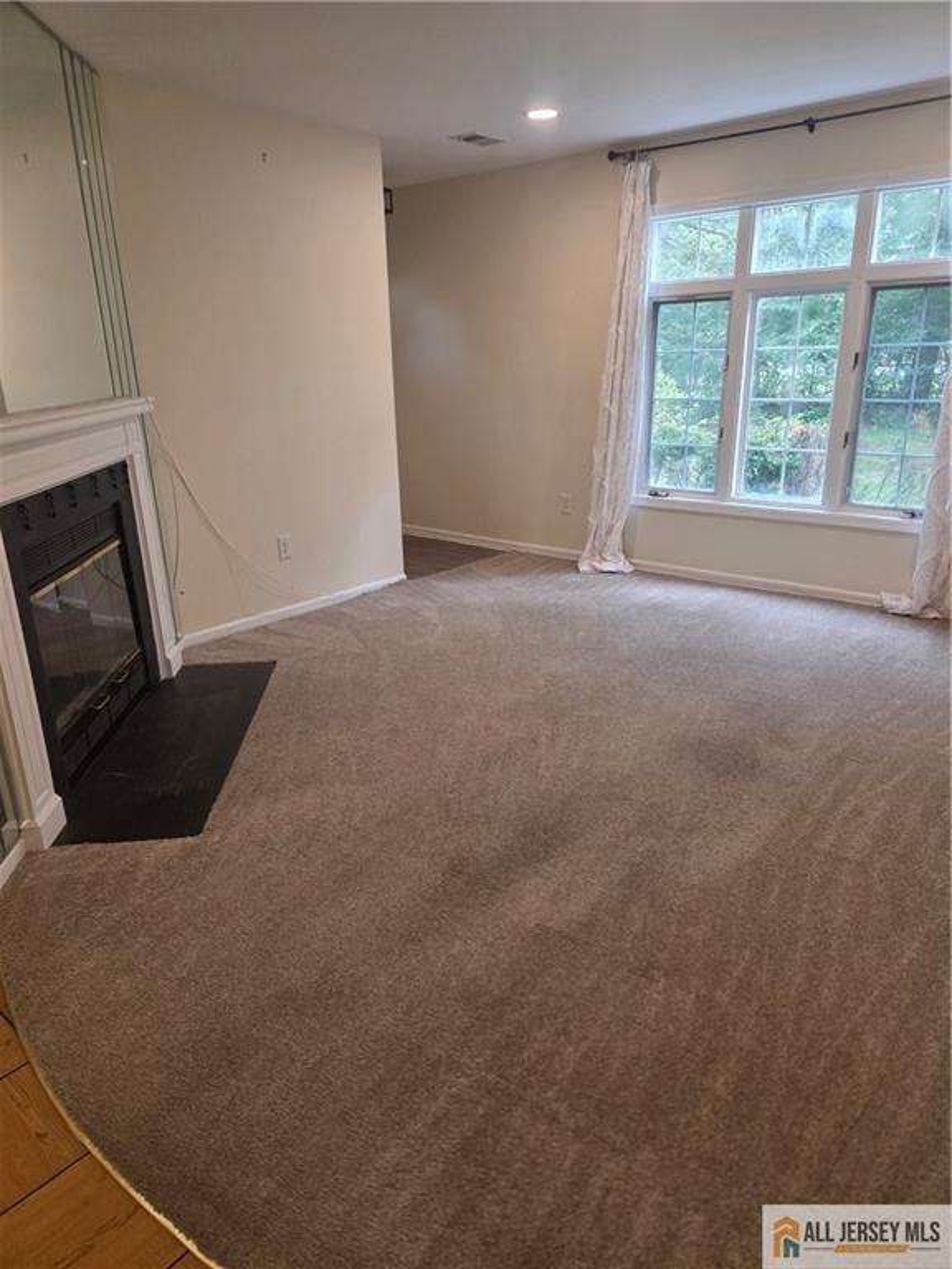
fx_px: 843
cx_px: 476
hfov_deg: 58.9
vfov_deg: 73.9
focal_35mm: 23
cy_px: 634
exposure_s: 1/120
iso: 400
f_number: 1.8
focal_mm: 5.4
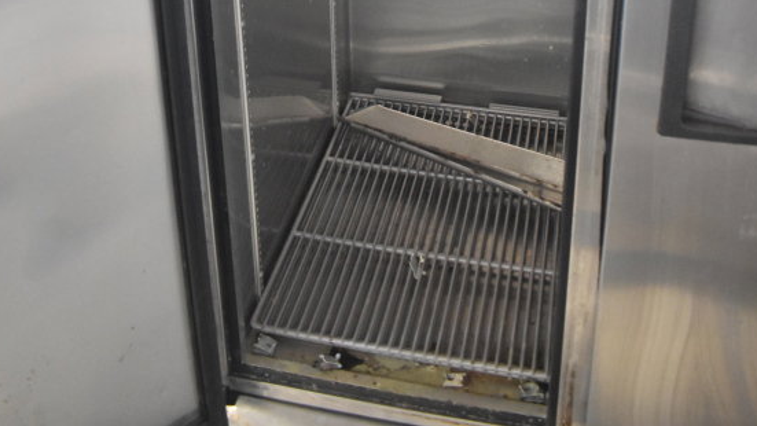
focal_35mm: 47
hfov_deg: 43.7
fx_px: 943
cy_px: -199
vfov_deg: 21.6
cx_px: 382
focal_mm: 18
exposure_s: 1/30
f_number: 3.5
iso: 3600
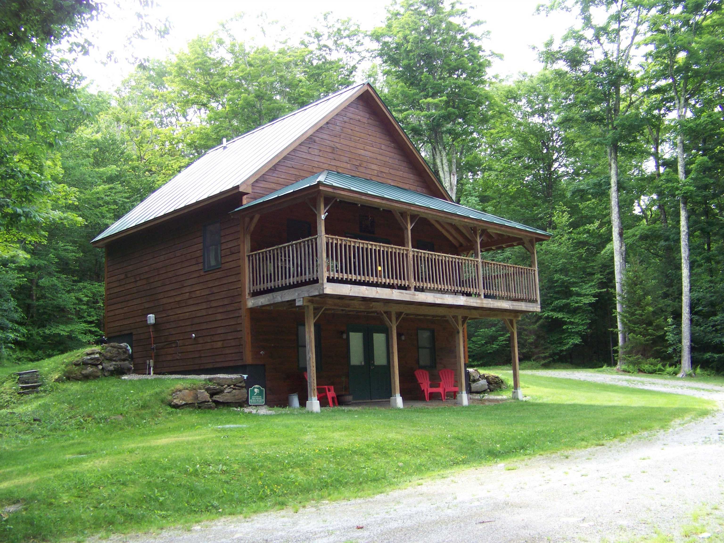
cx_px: 362
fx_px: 753
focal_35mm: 36
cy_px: 272
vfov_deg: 39.7
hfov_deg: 51.4
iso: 69
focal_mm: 5.85
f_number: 2.8
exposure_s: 1/100
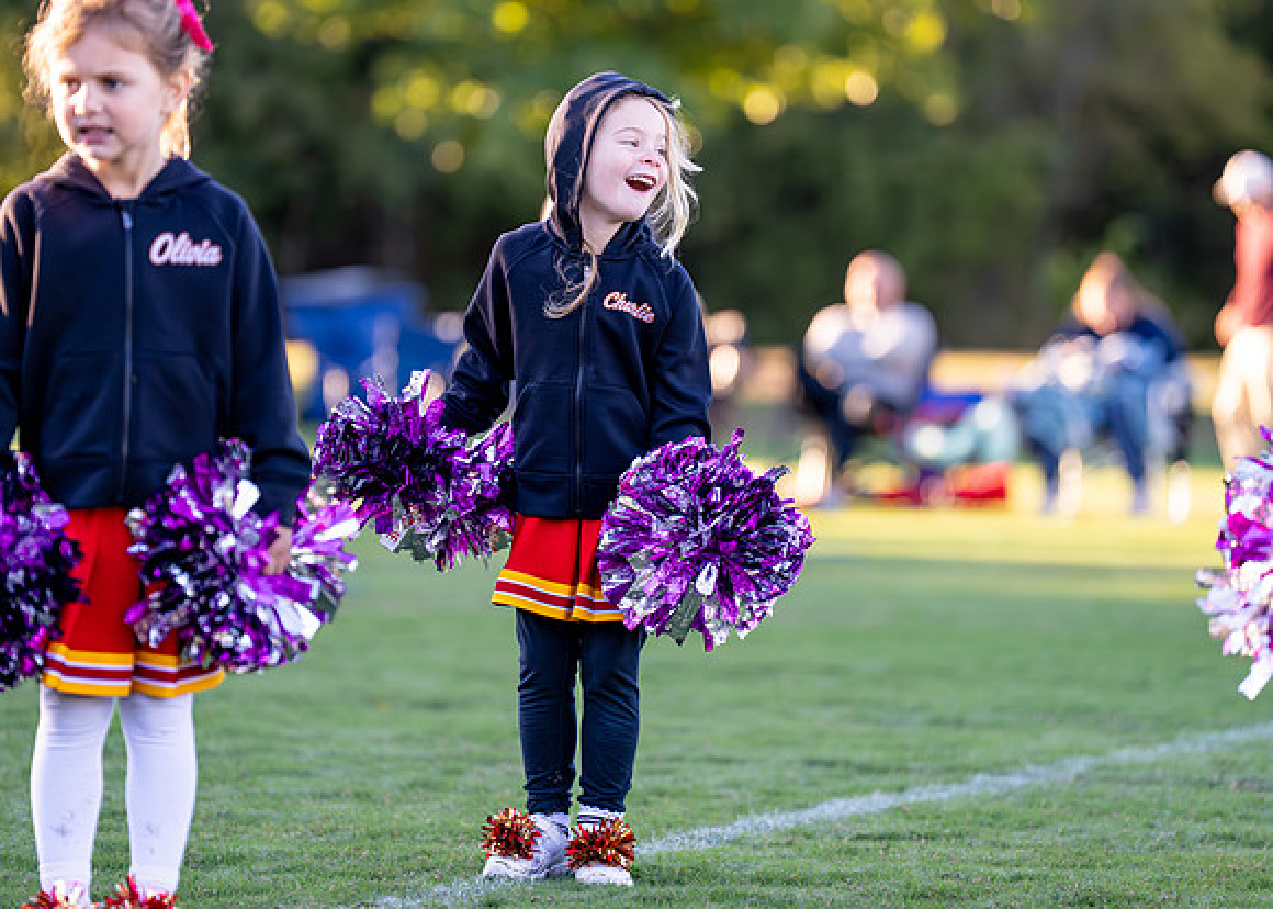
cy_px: 391
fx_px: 7263
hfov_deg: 10.0
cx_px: 622
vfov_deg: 7.2
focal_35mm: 201
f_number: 2.8
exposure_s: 1/2500
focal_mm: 167
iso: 1600
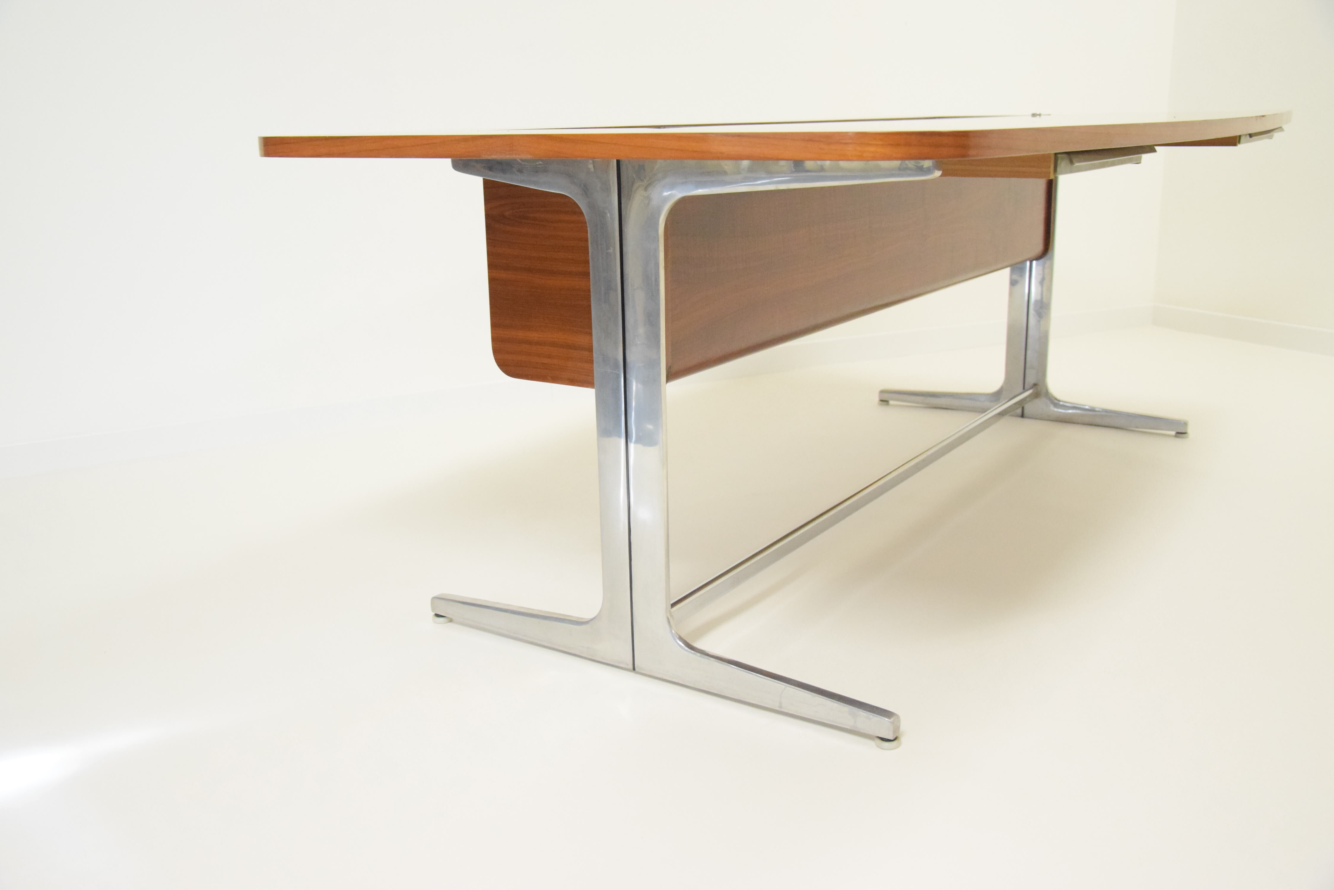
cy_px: 445
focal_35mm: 33
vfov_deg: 40.0
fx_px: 1223
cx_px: 667
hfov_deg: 57.2
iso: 3600
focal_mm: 22
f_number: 3.8
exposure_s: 1/60
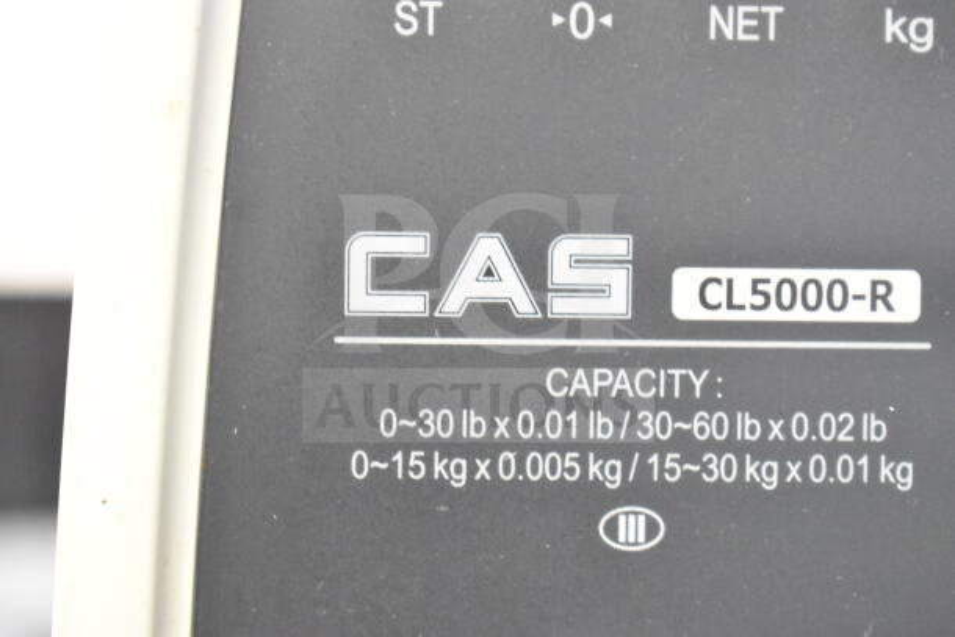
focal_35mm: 82
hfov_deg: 24.6
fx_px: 2189
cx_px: 478
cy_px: 318
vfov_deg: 16.6
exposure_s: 1/100
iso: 14400
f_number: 5.6
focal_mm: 55
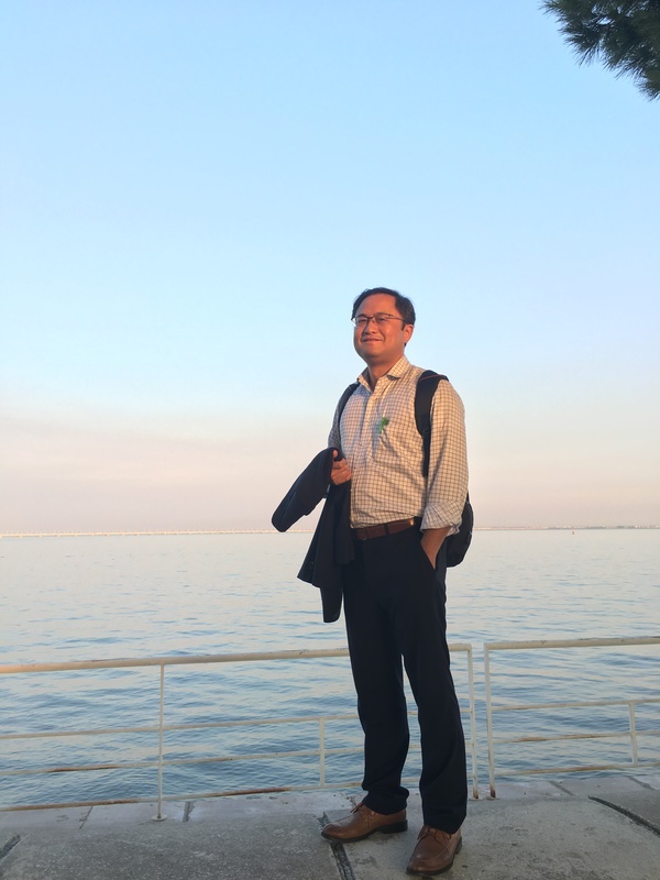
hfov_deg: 48.2
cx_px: 330
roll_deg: +0.5
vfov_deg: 61.7
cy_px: 440
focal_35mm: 29
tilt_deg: +6.6
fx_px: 737
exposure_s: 1/122
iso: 25
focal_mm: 4.15
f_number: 2.2
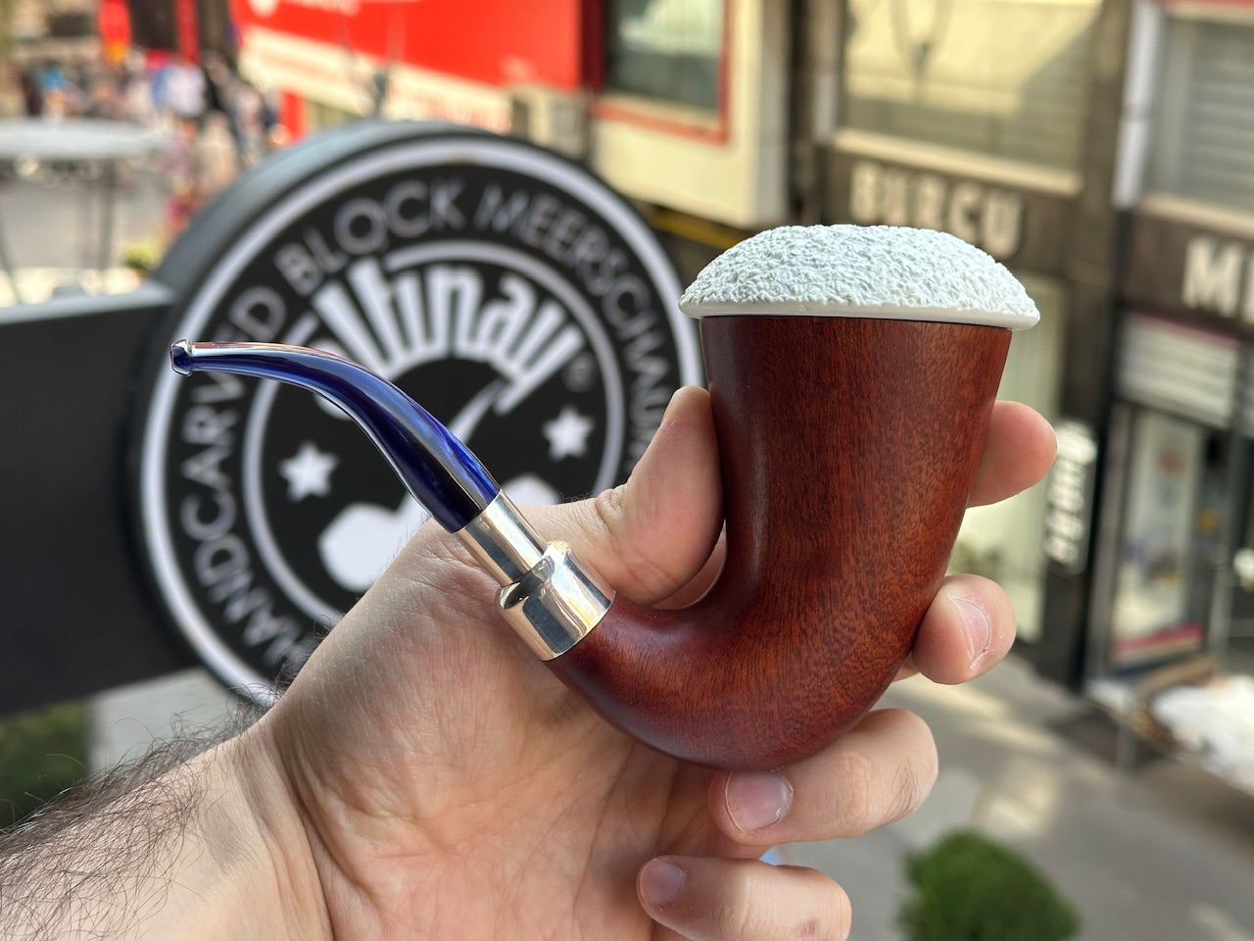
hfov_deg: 39.7
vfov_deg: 30.3
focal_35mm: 48
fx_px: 1739
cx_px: 627
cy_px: 470
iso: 64
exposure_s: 1/329
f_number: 1.78
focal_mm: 6.86
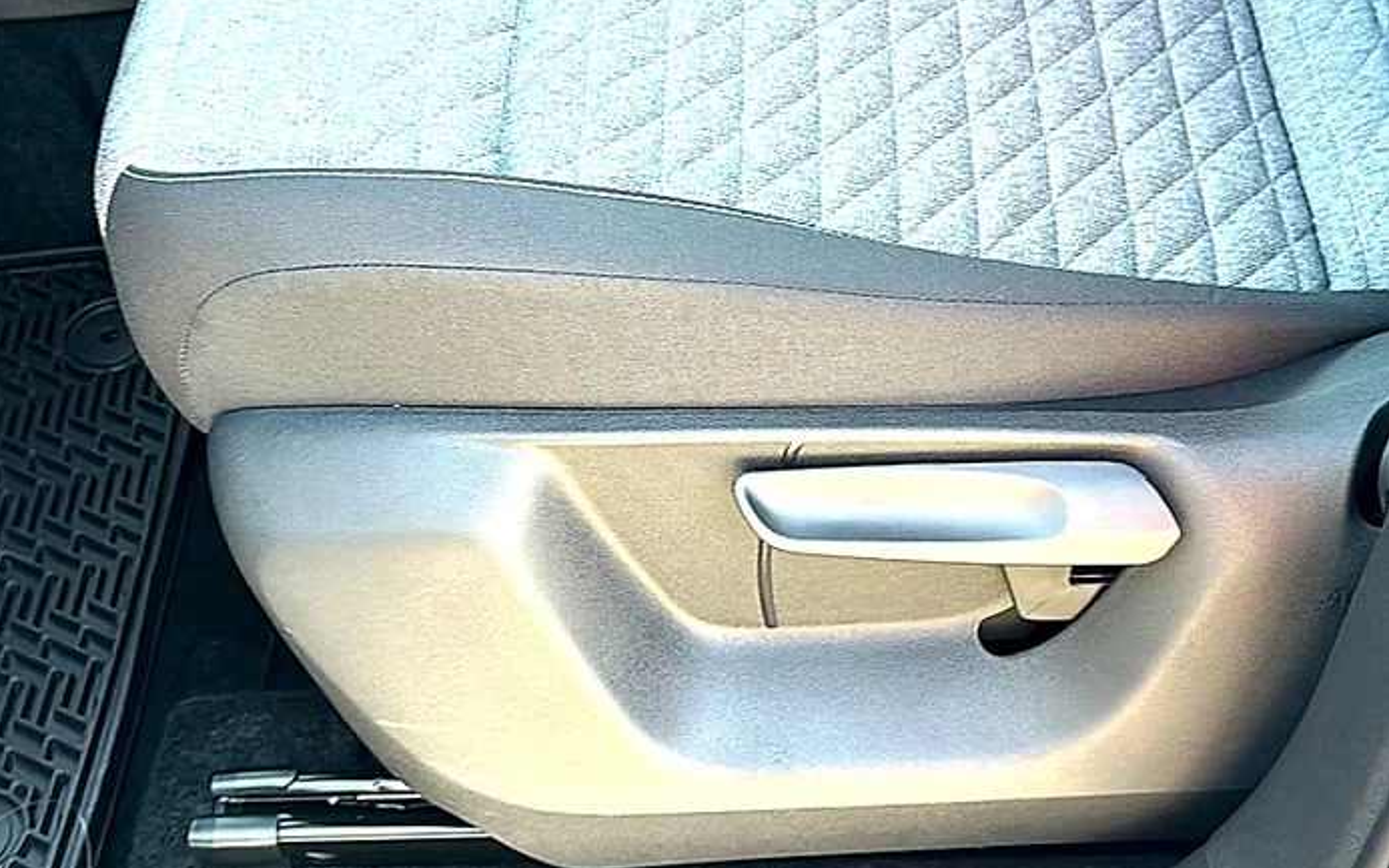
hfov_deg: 44.4
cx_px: 689
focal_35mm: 45
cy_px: 414
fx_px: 1703
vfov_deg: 28.6
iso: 125
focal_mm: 6.86
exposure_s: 1/189
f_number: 1.78
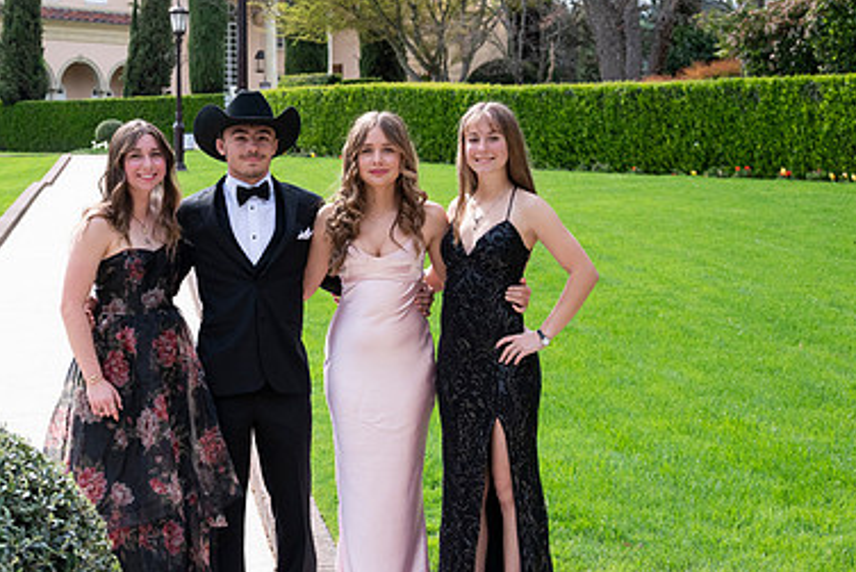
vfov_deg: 18.4
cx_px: 294
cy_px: 247
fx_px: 1760
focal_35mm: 74
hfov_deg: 27.2
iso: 1250
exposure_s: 1/3200
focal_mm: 48
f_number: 5.6
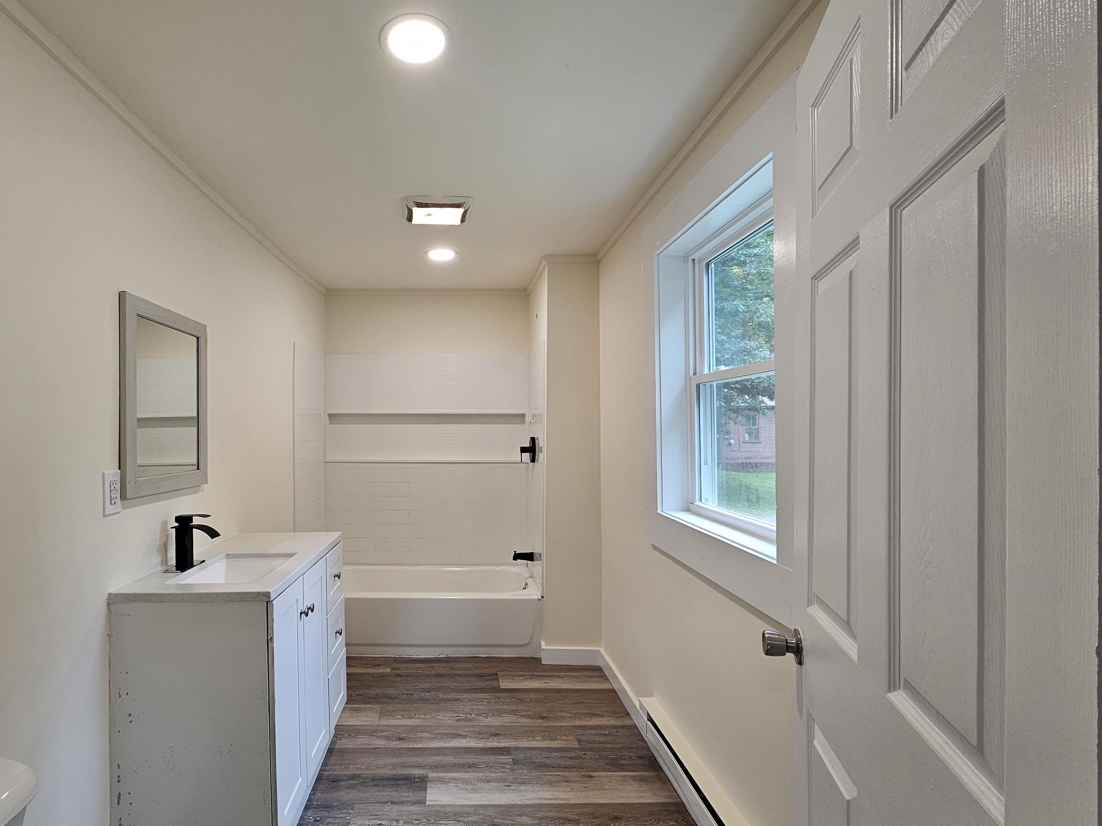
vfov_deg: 78.0
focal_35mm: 16
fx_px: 509
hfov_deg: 93.6
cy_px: 434
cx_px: 459
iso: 80
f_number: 2.2
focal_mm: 2.2
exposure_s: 1/60
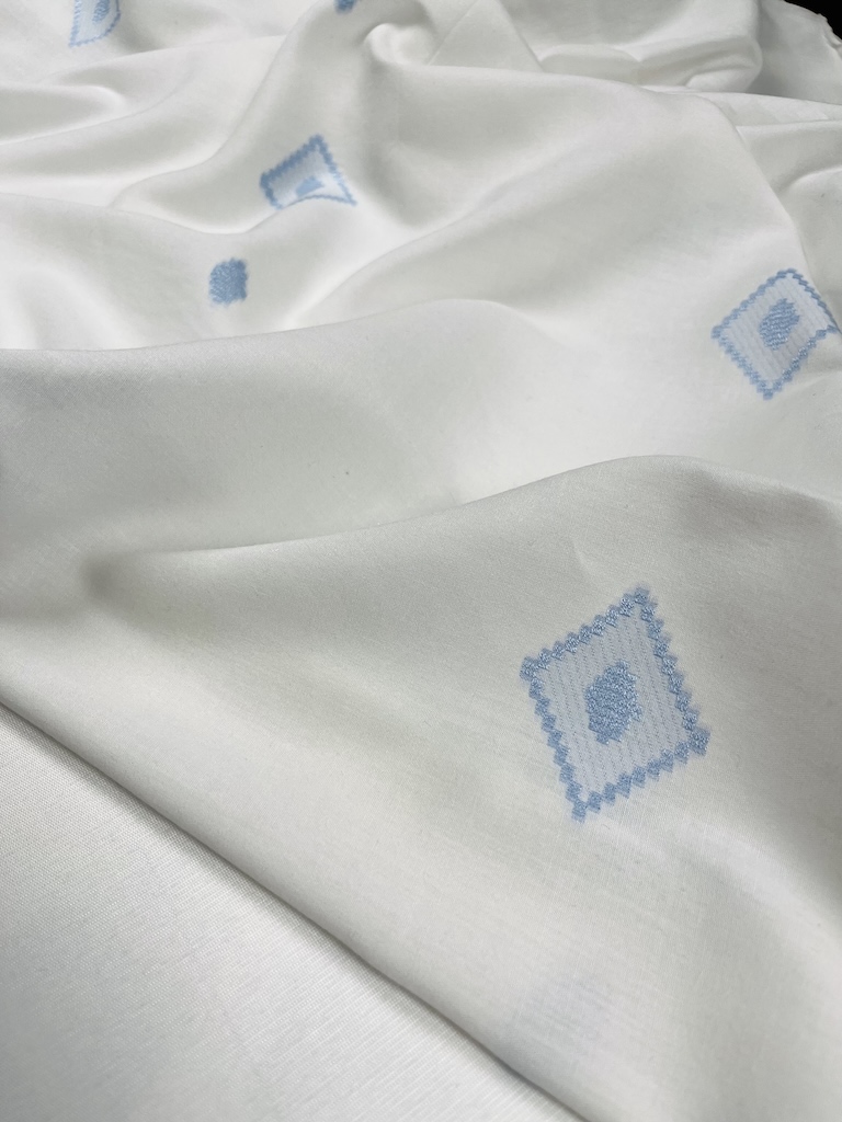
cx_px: 421
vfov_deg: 67.3
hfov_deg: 53.1
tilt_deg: -50.4
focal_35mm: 26
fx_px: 843
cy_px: 561
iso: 50
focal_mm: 5.1
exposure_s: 1/1000
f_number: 1.6
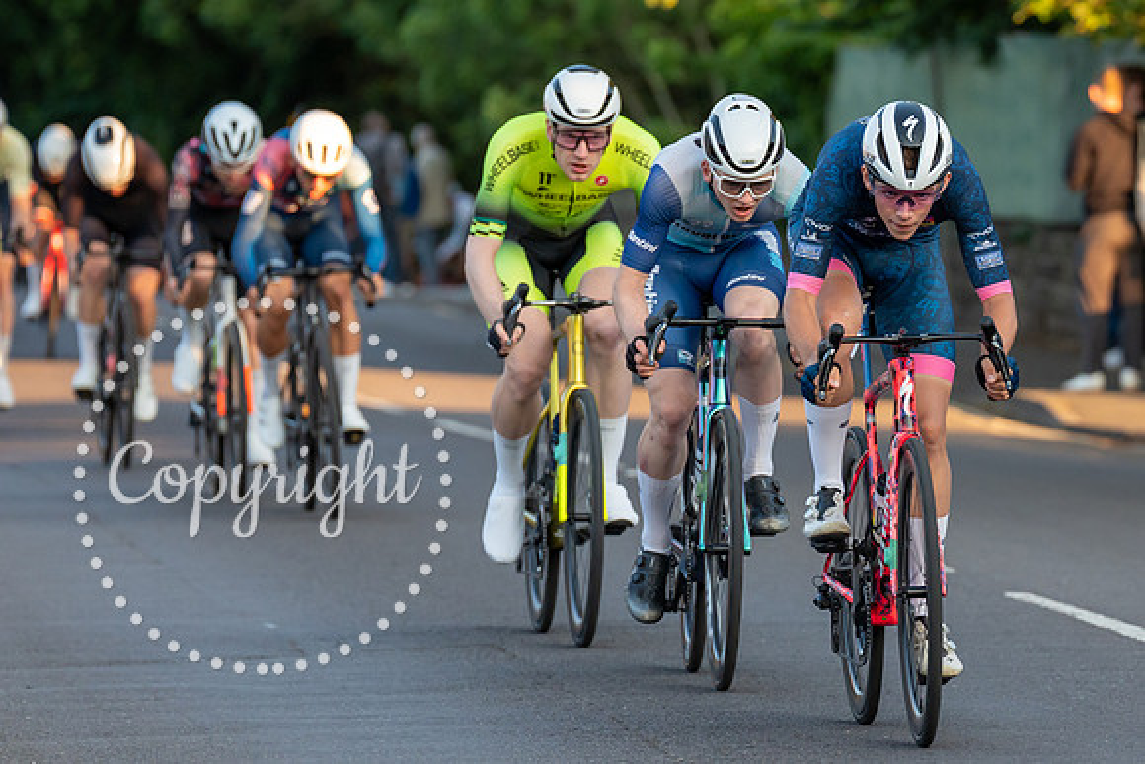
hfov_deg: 5.4
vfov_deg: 3.6
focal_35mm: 382
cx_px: 1093
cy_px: 307
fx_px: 12149
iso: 1000
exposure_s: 1/800
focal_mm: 200
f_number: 4
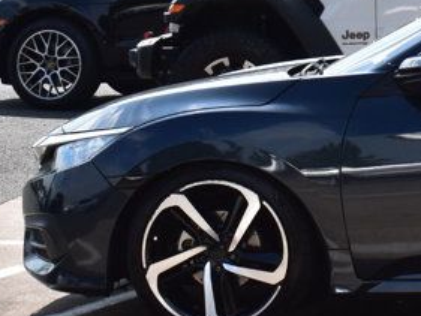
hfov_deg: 11.7
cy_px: -27
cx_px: 599
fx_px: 1980
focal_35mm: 163
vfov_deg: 9.0
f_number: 11
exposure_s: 1/500
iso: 250
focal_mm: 31
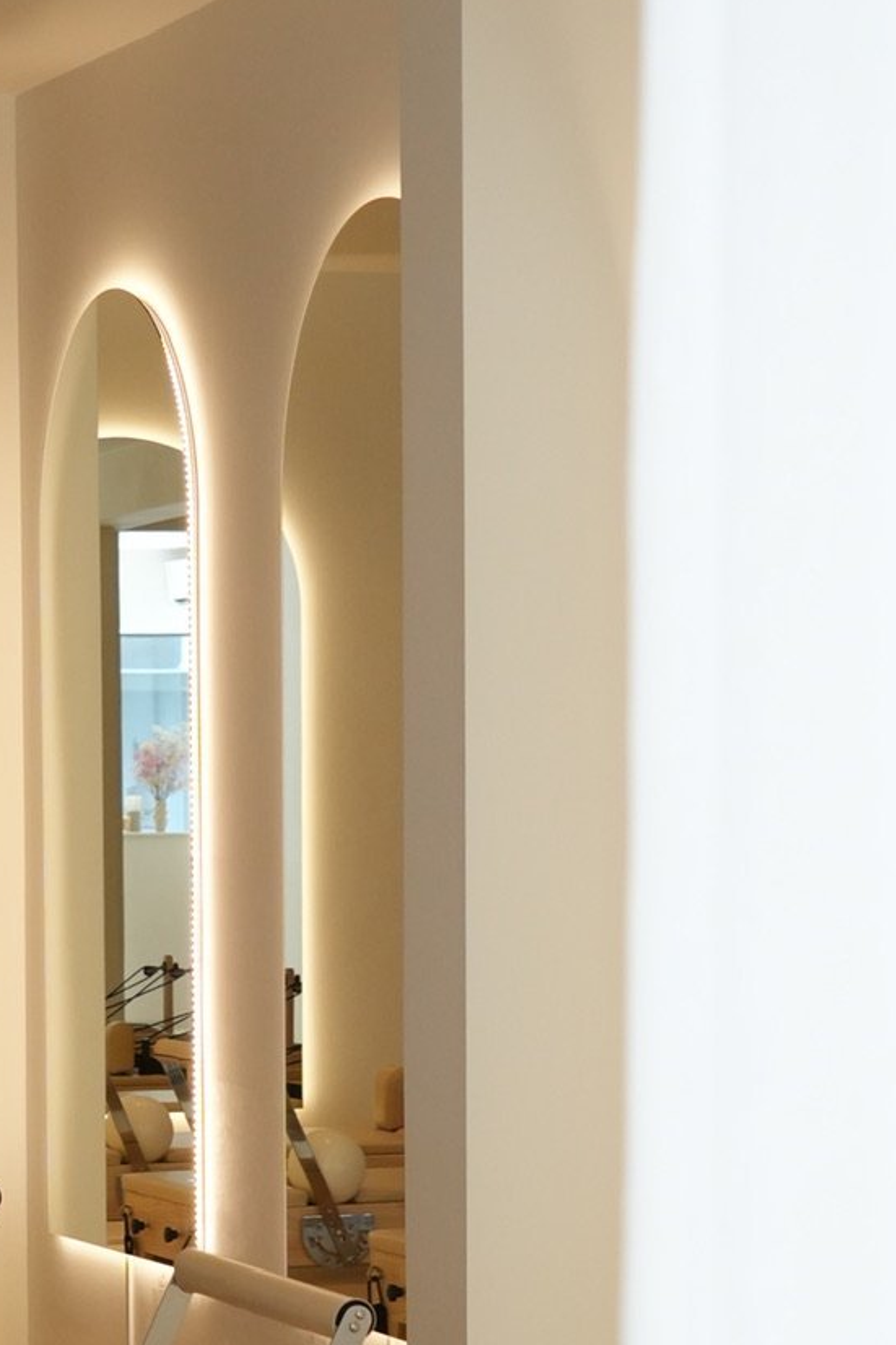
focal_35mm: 119
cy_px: 1059
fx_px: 4448
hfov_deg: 11.5
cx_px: 185
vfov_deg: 17.1
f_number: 2.8
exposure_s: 1/500
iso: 800
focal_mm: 28.5
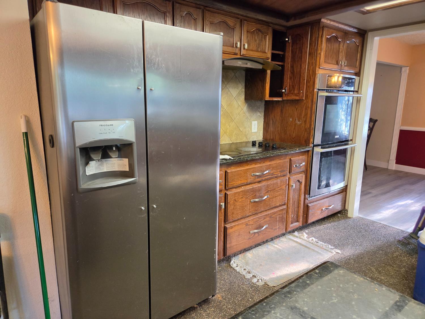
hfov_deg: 73.9
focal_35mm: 23
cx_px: 212
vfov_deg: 58.9
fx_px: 282
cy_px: 160
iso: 500
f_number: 1.8
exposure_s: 1/120
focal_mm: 5.4
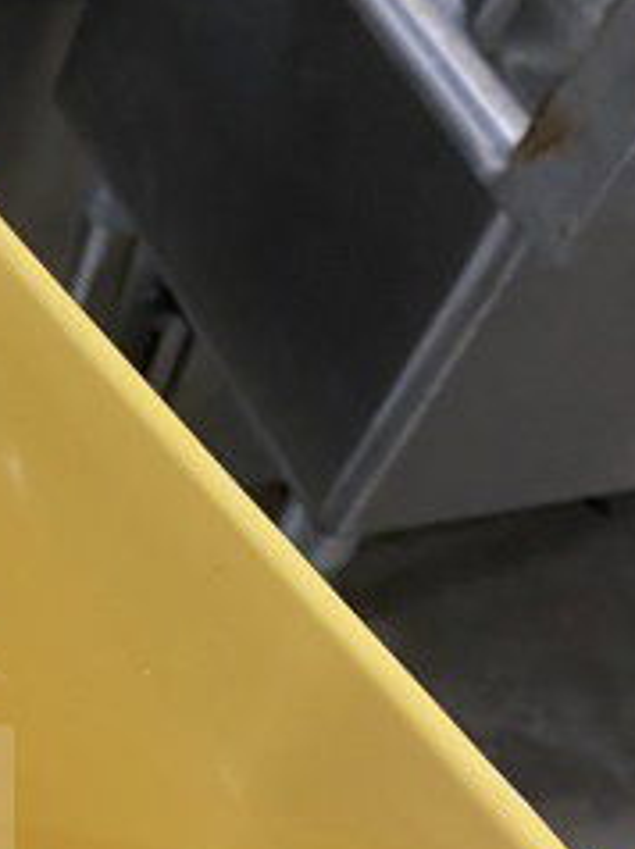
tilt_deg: -47.5
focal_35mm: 89
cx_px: -389
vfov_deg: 21.9
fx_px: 2181
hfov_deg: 15.0
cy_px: 612
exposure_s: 1/68
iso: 125
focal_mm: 4.25
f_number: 1.8
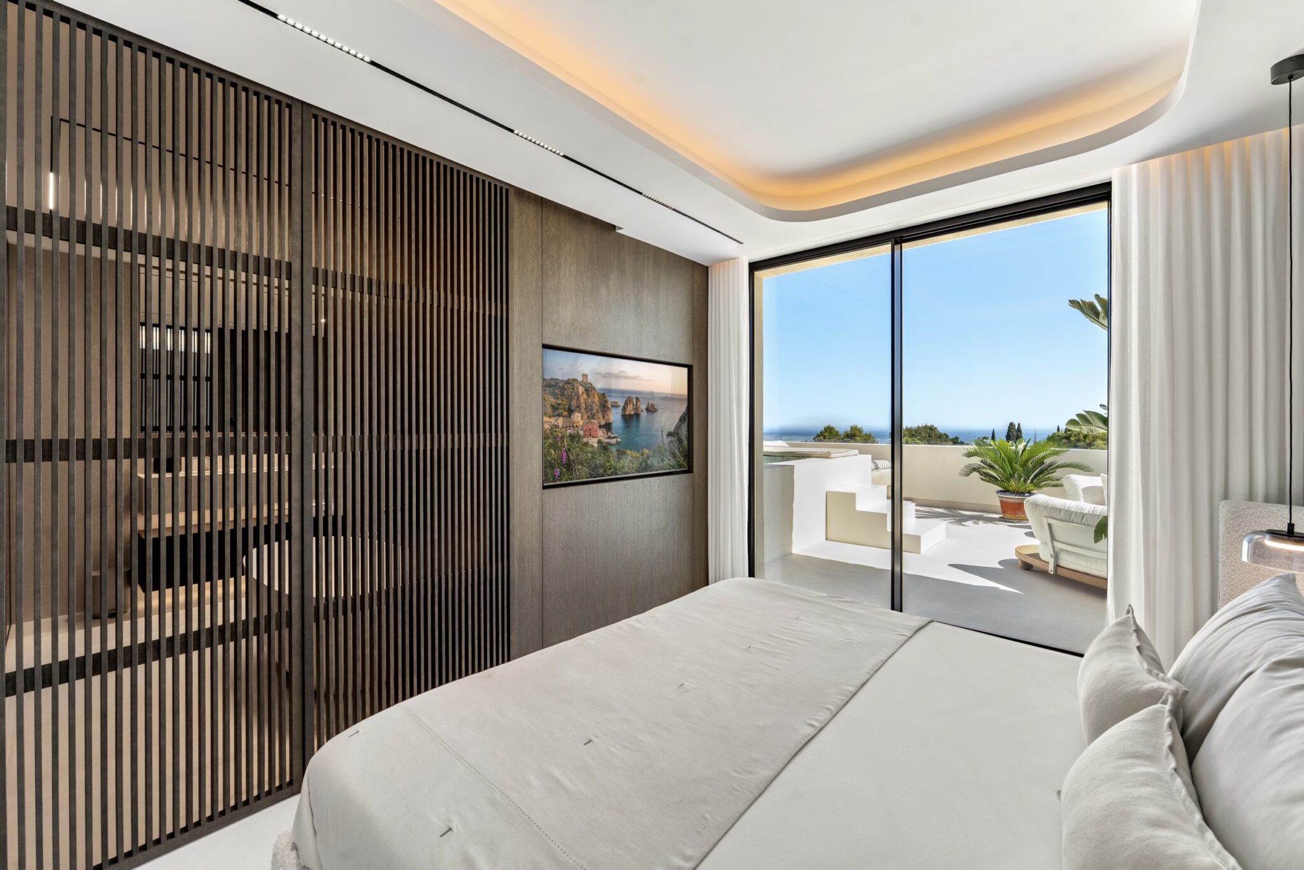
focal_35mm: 15
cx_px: 652
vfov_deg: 78.9
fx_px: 529
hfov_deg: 101.9
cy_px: 435
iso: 160
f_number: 9
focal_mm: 14.6
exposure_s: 1/10
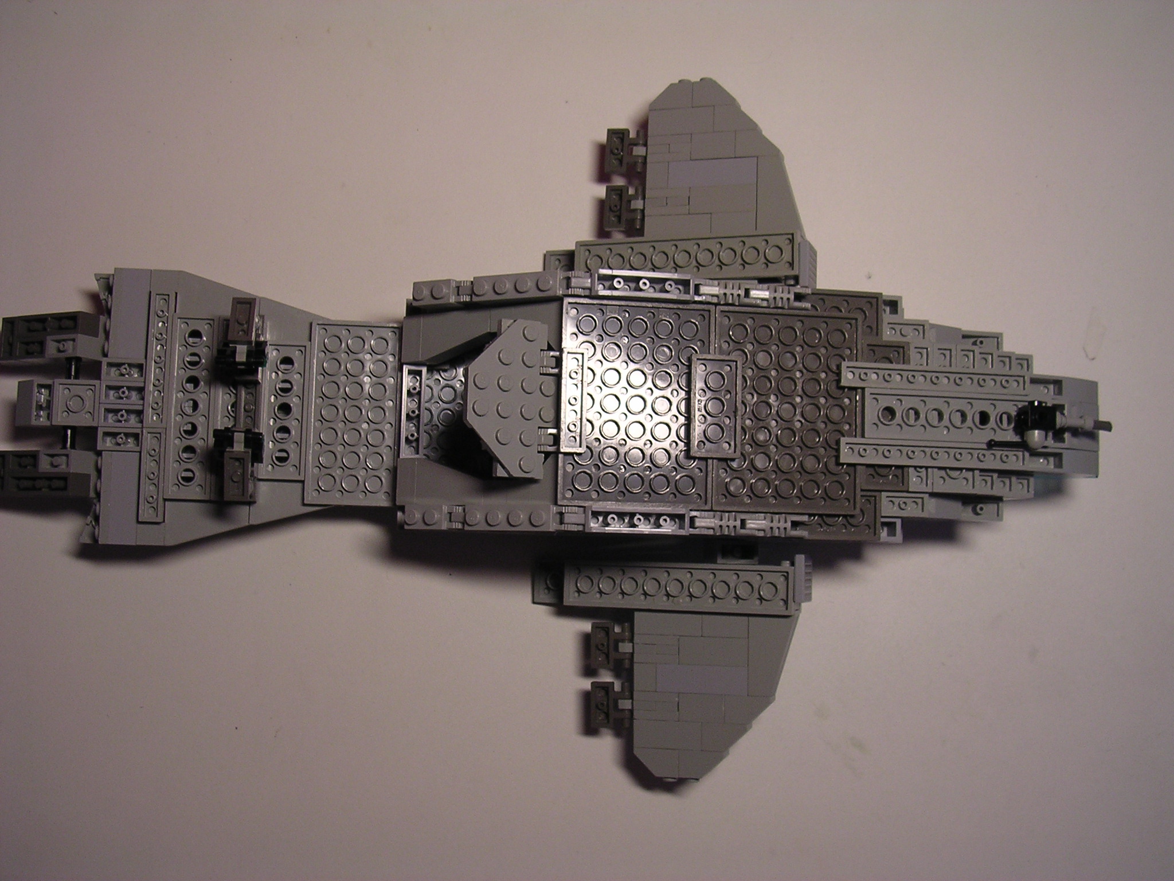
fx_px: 1289
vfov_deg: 37.7
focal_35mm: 38
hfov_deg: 49.0
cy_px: 440
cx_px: 587
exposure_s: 1/30.5
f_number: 2.8
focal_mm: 5.8
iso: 100
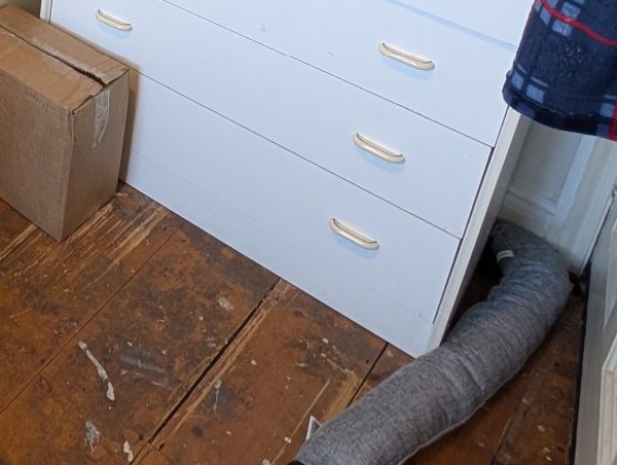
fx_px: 857
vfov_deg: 23.5
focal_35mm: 48
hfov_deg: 28.9
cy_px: -254
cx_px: -257
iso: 68
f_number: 1.95
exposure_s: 1/23.8
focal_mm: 2.23
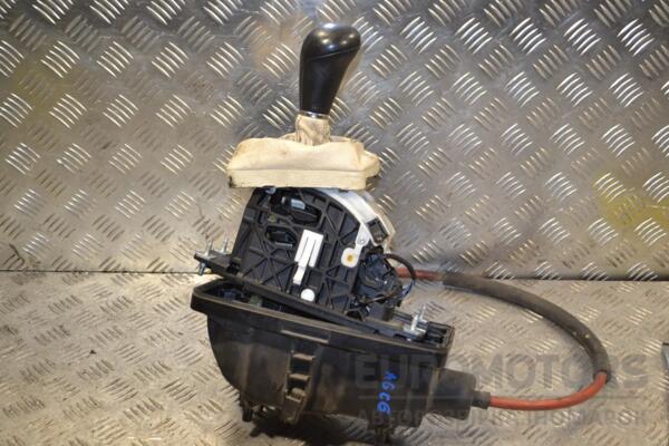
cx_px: 334
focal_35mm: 51
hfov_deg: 38.9
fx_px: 948
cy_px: 223
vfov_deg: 26.5
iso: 400
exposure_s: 1/100
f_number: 5
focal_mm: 34
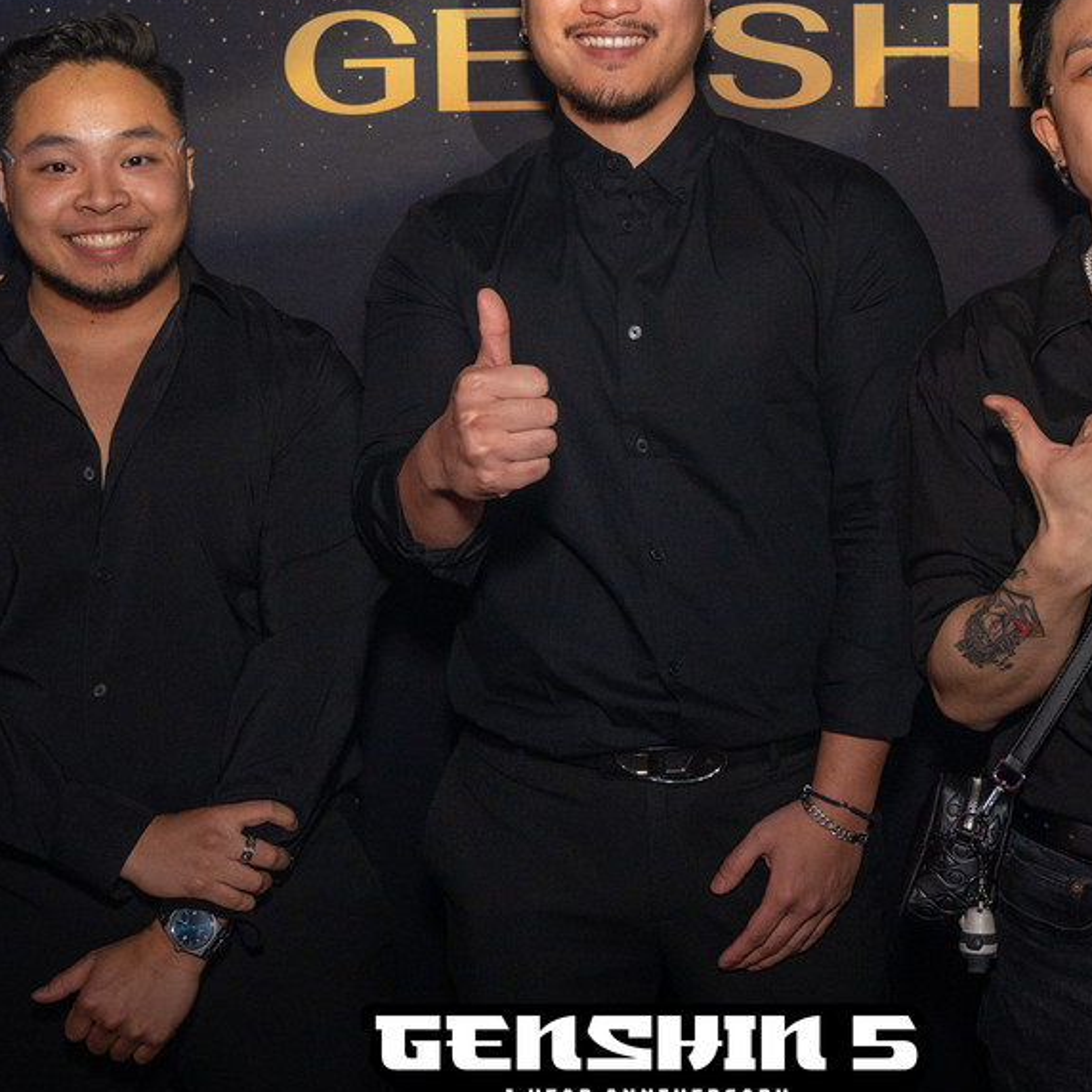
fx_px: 1713
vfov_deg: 35.1
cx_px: 674
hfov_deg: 35.2
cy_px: 395
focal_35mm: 48
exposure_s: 1/125
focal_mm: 24
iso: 1250
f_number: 4
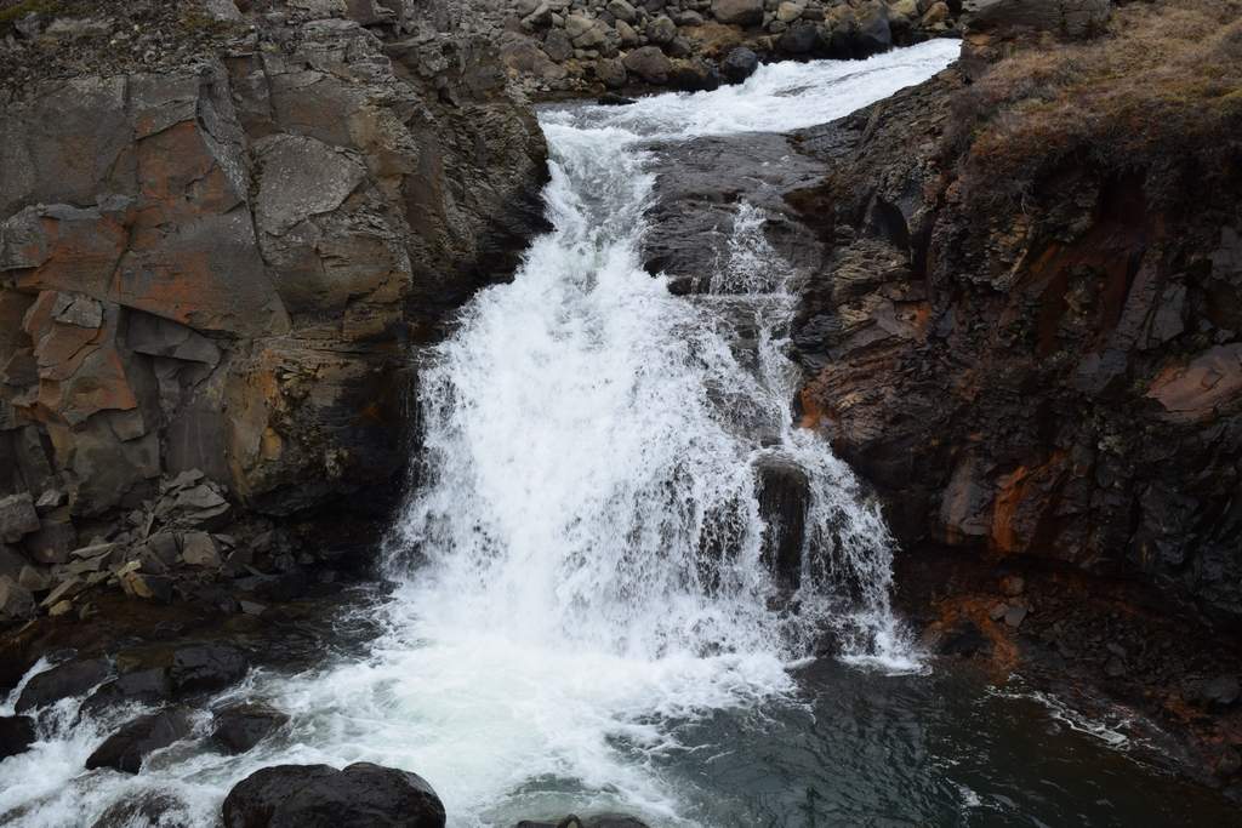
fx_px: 1656
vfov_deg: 28.1
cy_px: 414
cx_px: 621
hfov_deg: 41.1
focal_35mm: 48
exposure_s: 1/160
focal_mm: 32
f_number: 6.3
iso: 100
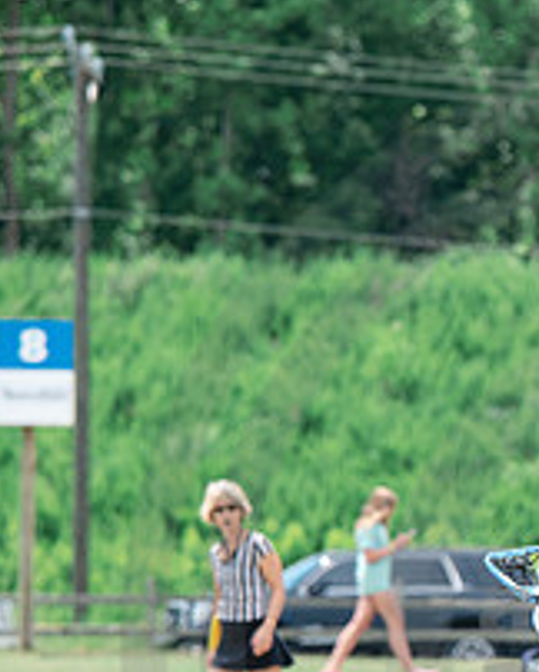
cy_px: 640
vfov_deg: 3.6
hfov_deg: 2.9
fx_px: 10732
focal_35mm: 539
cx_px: 712
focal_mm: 200
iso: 250
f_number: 4.5
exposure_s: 1/1250
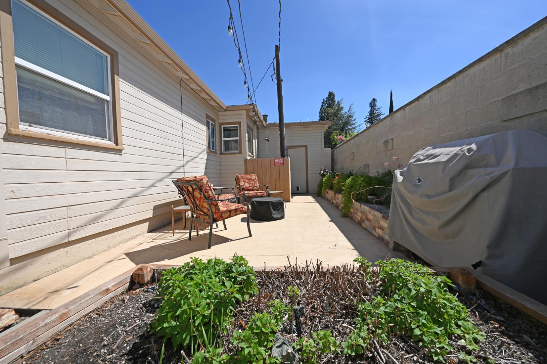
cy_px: 182
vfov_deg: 81.1
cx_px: 274
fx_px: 213
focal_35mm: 14
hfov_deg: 104.3
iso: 100
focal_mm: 14
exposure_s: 1/200
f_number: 10
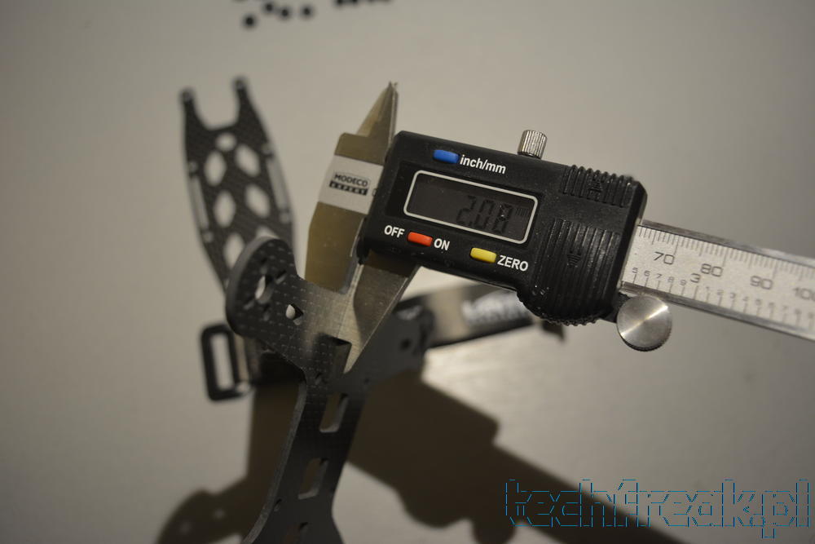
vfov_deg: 36.9
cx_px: 408
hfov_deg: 53.1
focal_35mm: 36
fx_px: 815
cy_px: 272
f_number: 4.5
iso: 400
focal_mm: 24
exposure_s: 1/80
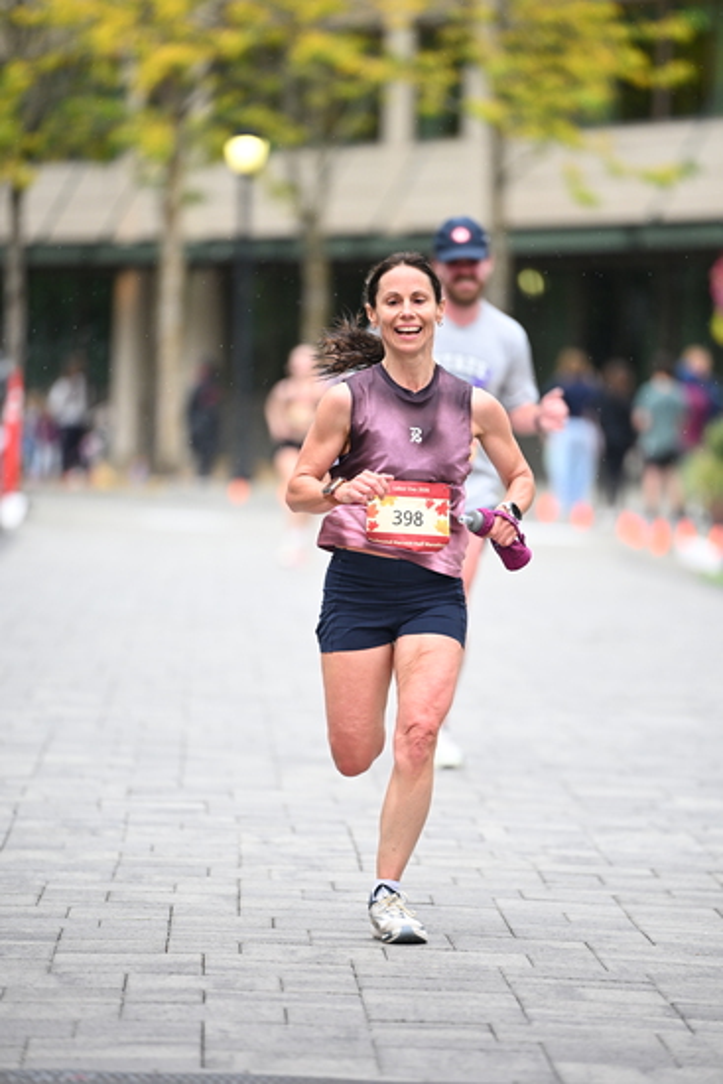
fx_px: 6021
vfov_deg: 10.3
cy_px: 542
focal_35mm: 200
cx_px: 362
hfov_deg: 6.9
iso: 1250
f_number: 2.8
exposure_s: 1/1250
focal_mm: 200
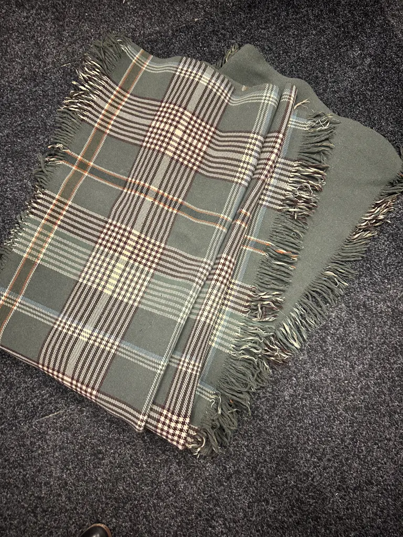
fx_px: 373
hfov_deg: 56.8
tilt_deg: -82.2
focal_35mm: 24
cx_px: 202
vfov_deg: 71.6
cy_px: 268
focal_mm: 6.86
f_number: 1.78
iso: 320
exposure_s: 1/50
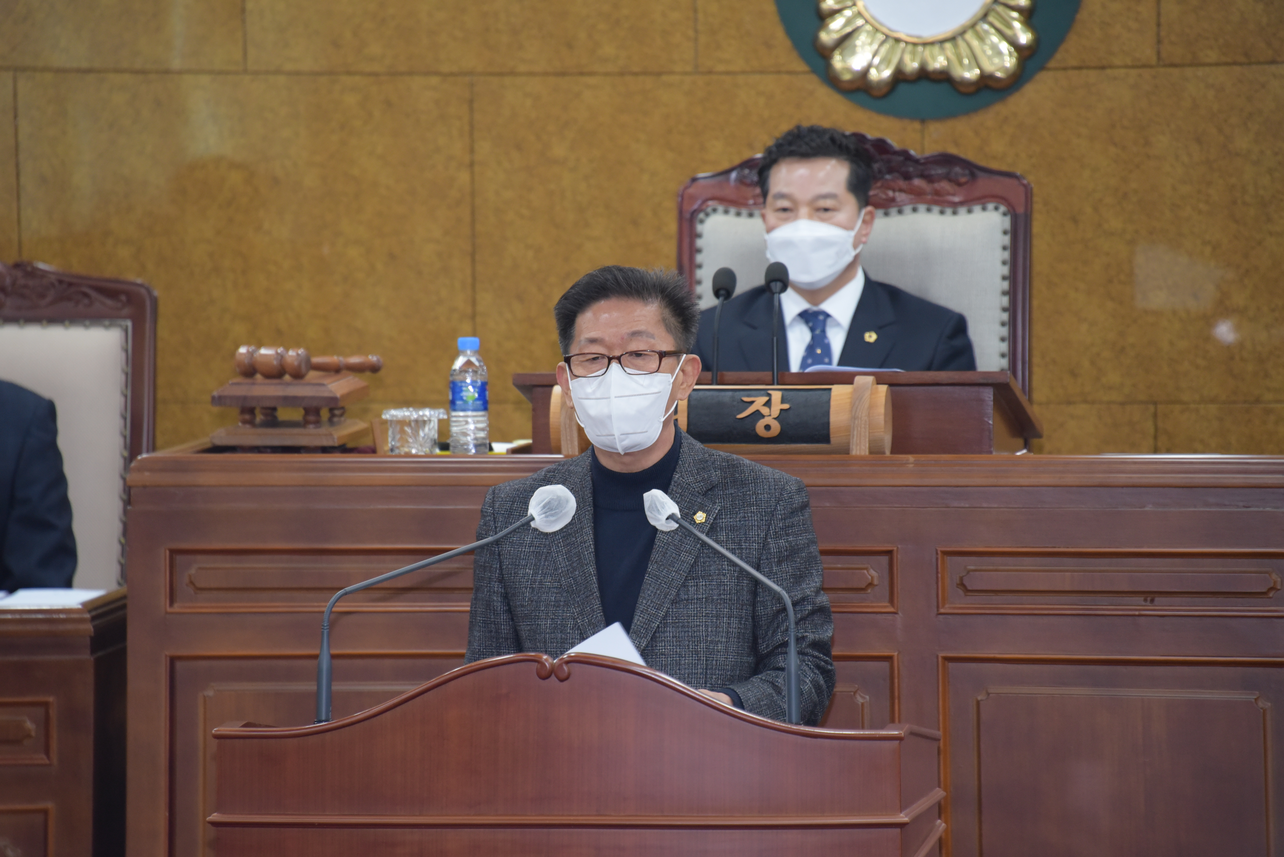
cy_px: 428
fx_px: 10704
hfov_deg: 6.9
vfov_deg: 4.6
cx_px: 642
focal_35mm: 300
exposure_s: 1/200
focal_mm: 300
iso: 2500
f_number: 6.3
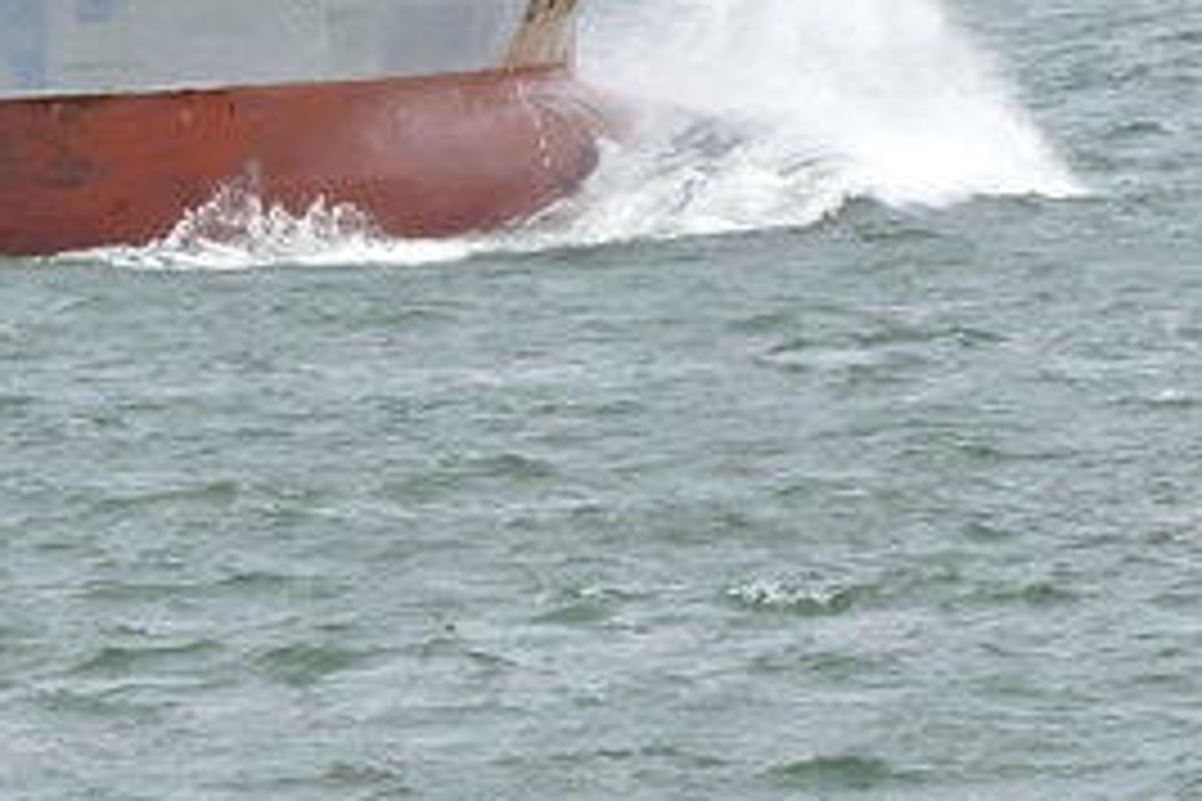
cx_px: -2584
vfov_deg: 1.0
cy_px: -184
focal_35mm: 1424
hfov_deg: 1.4
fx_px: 47542
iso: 125
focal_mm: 76.94
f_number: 5.6
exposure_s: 1/320
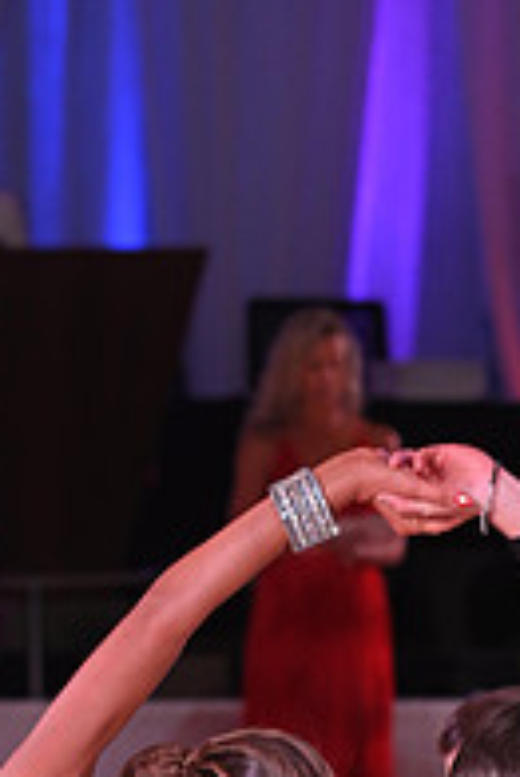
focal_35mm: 444
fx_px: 9602
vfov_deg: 4.6
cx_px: 363
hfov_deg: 3.1
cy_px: 1035
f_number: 5.6
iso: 1000
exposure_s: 1/200
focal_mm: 150
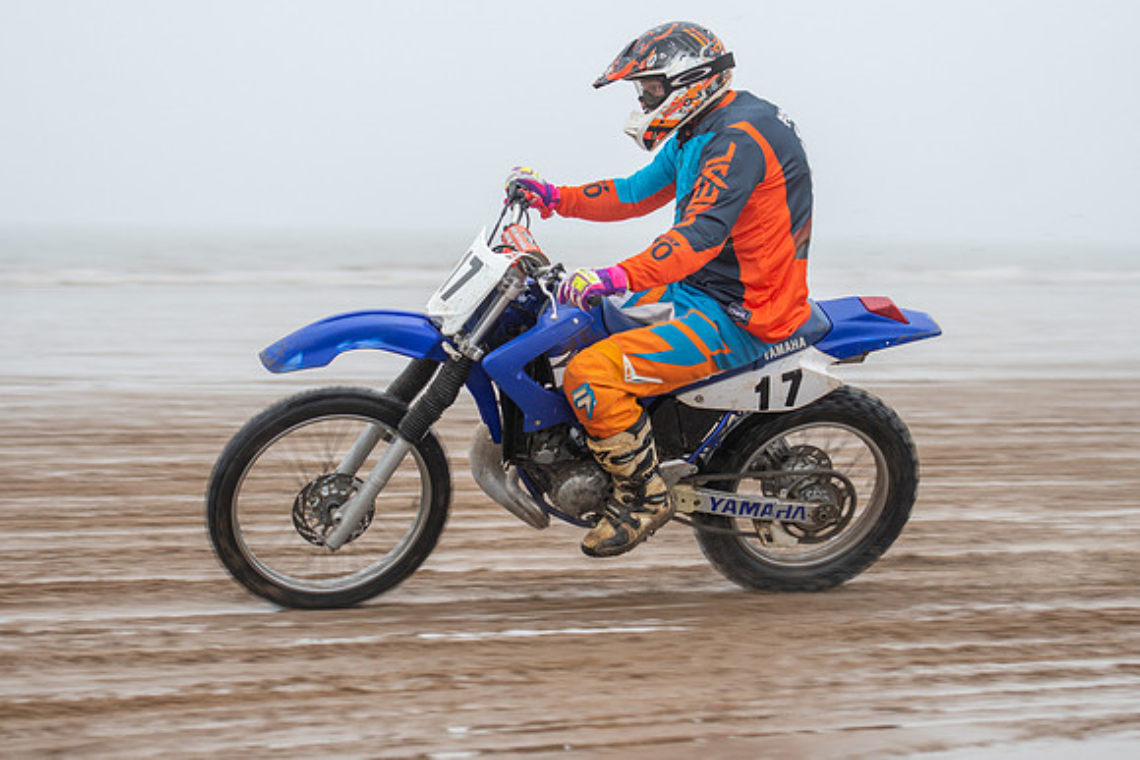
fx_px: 3326
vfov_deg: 13.0
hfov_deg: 19.5
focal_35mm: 105
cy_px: 380
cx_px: 570
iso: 200
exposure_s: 1/400
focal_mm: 70
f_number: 3.2
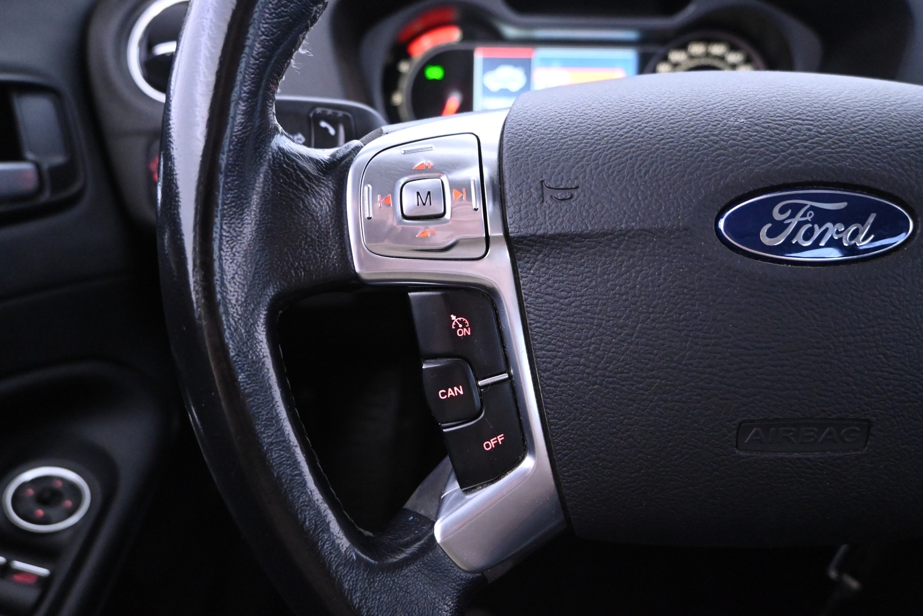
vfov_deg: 50.4
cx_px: 462
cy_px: 308
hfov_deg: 70.4
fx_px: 654
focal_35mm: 26
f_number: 3.5
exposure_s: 1/25
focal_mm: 17
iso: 5000
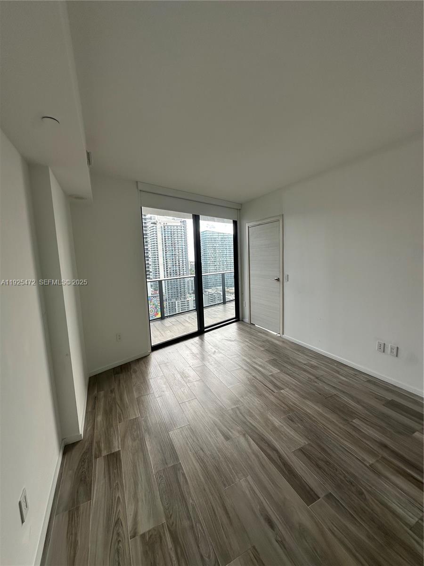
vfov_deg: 102.1
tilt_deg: -6.4
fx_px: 229
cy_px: 283
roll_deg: +2.2
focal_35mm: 14
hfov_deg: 85.7
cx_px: 212
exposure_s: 1/149
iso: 40
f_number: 2.2
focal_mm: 2.22
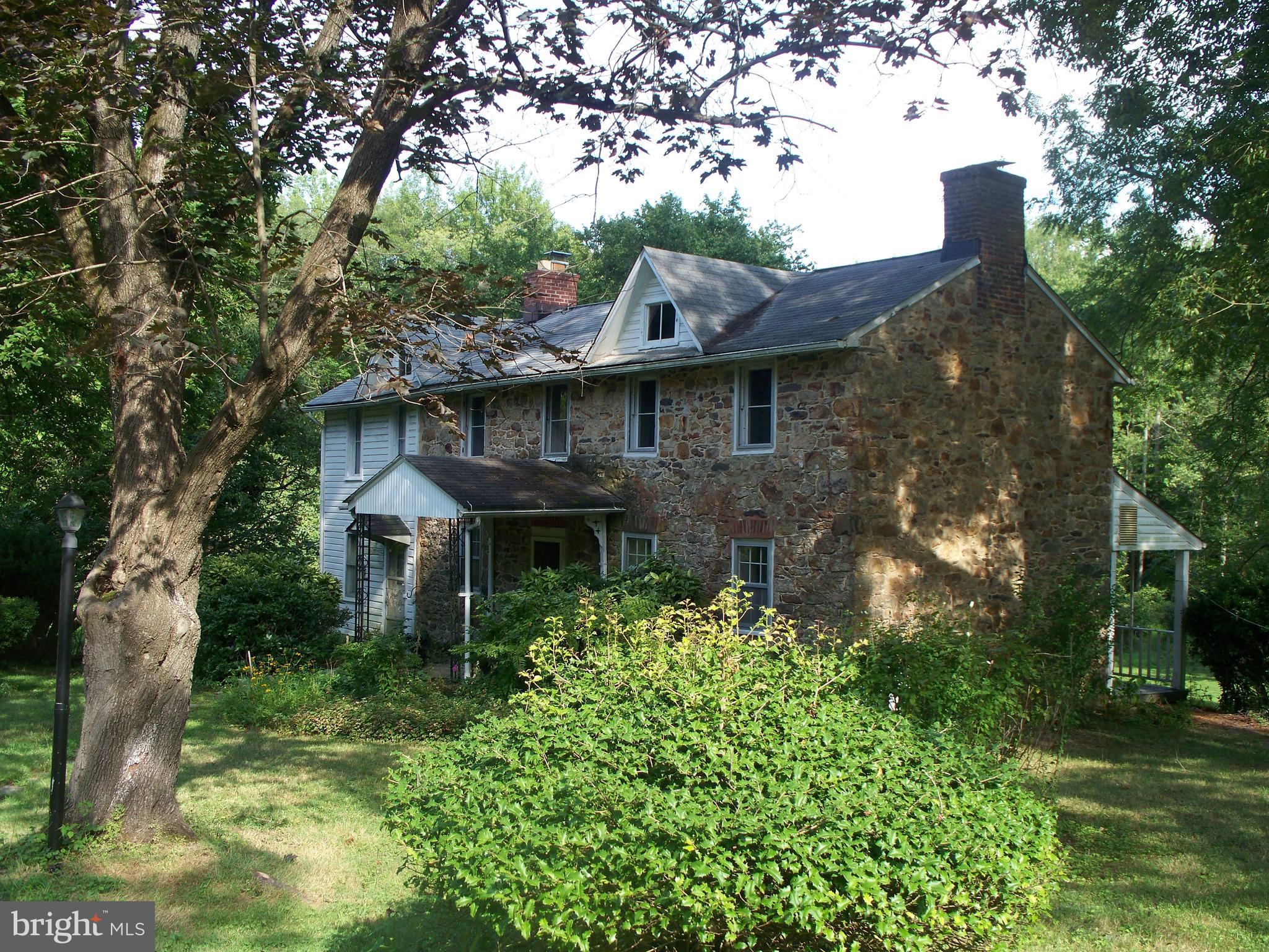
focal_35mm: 36
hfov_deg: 51.4
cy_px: 476
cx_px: 634
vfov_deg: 39.7
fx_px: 1320
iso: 64
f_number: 2.8
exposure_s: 1/200
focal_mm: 7.54
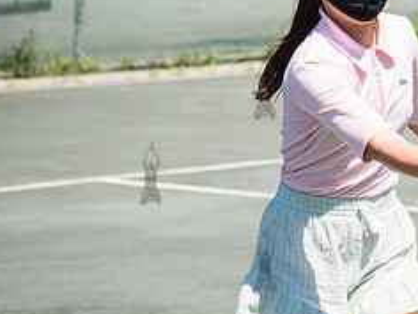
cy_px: 111
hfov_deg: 8.2
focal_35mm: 240
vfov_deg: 6.2
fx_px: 2898
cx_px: 382
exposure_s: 1/1000
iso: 125
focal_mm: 80
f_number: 5
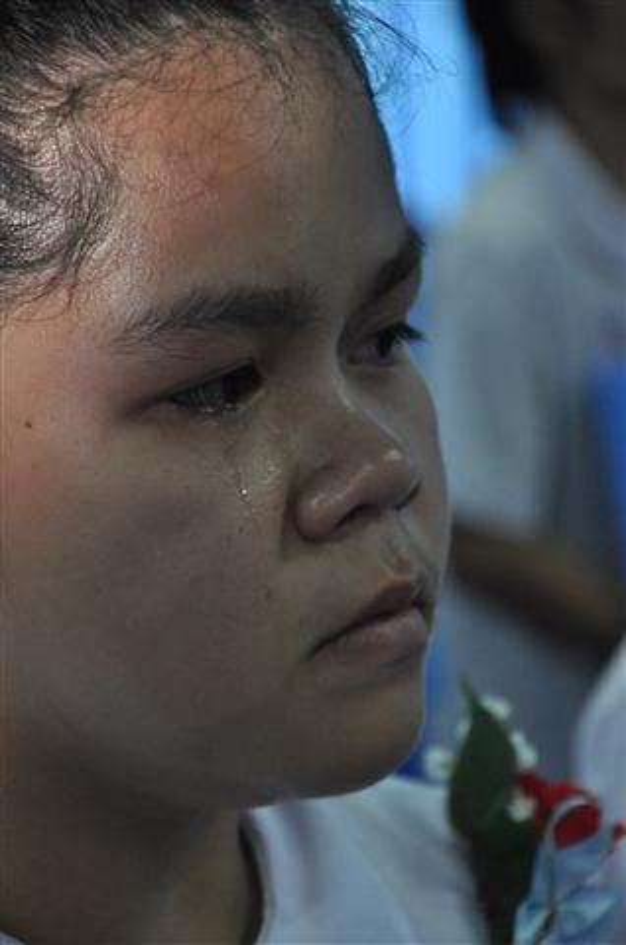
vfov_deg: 13.1
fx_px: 4126
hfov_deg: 8.7
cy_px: 472
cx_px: 313
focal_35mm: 158
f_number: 5.6
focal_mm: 105
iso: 1600
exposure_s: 1/60
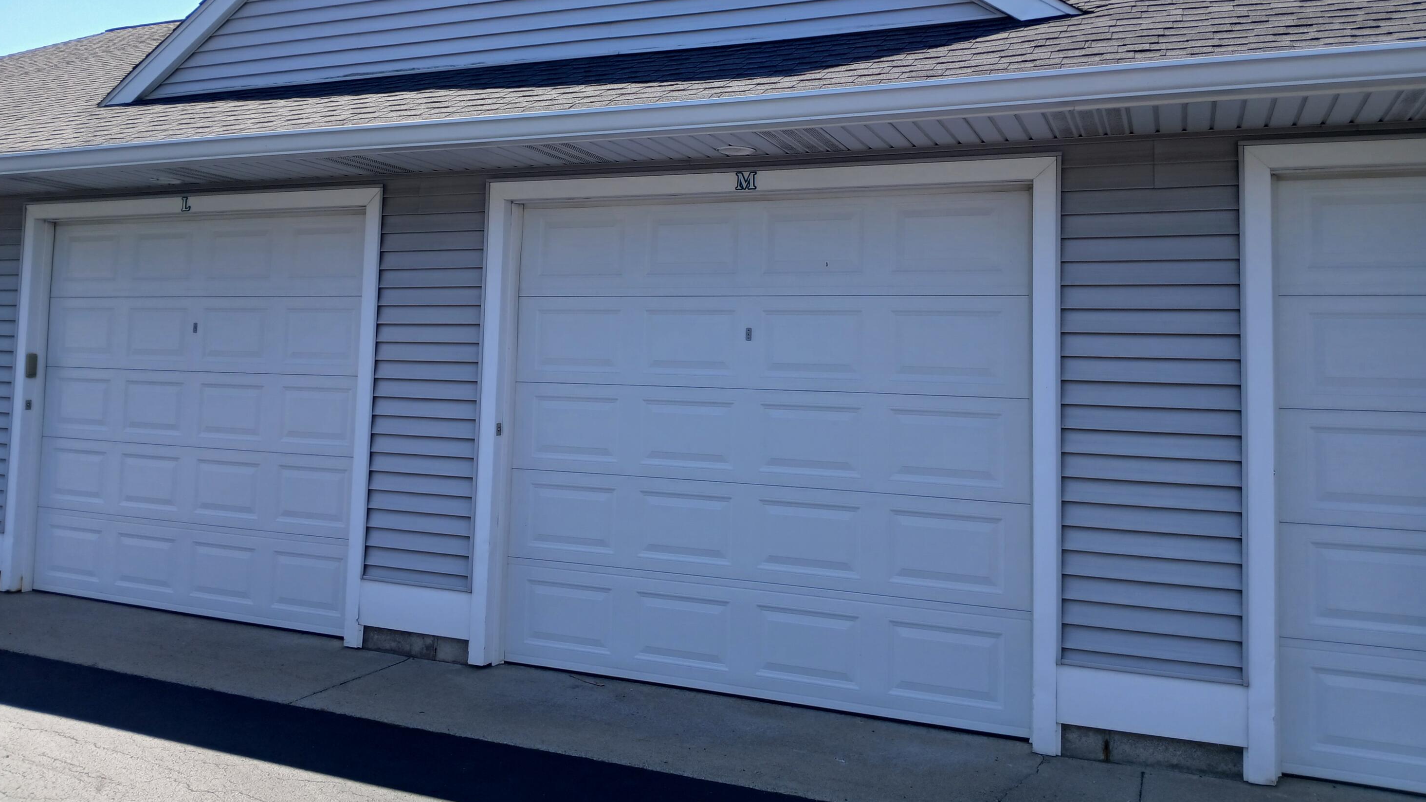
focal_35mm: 29
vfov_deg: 39.7
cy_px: 272
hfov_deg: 66.1
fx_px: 1097
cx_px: 711
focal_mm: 3.98
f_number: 1.8
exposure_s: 1/391
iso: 20
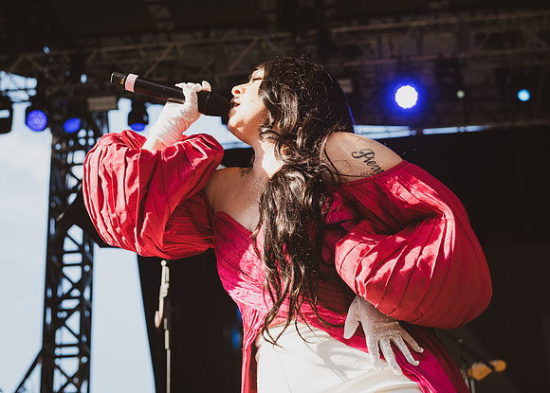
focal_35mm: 77
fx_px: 1201
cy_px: 188
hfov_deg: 25.8
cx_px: 225
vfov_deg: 18.6
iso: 200
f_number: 5
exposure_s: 1/400
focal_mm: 62
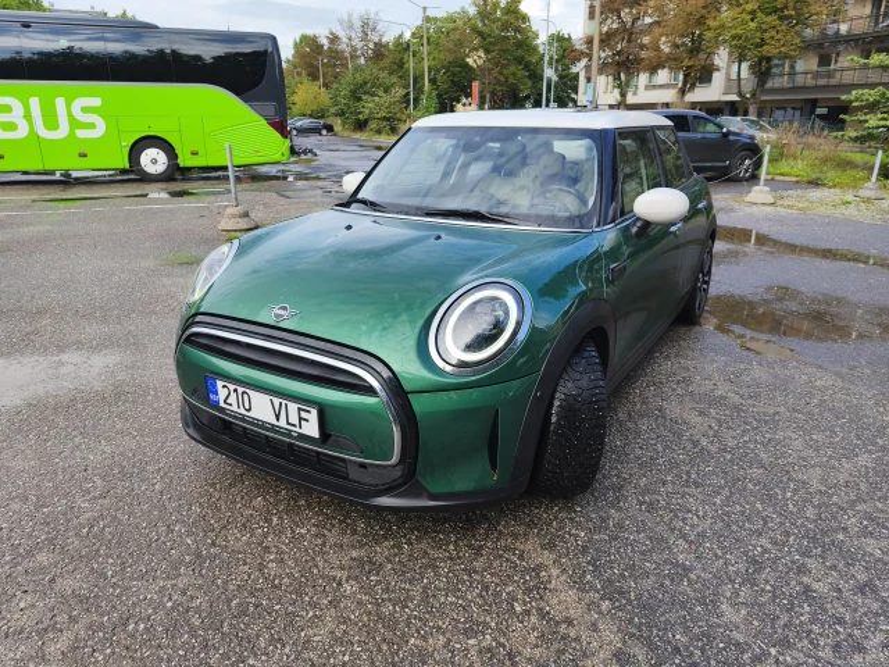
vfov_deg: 58.9
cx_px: 444
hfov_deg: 73.9
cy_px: 334
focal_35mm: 23
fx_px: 591
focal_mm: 6.18
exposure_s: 1/561
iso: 50
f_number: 1.65
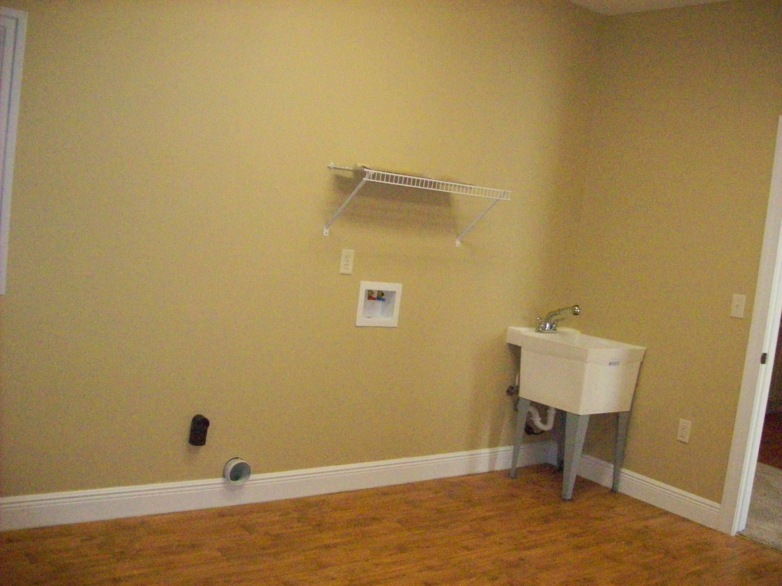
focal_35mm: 36
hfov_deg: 51.4
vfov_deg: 39.7
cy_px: 293
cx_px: 391
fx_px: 813
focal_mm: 6
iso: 800
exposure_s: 1/128
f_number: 2.7
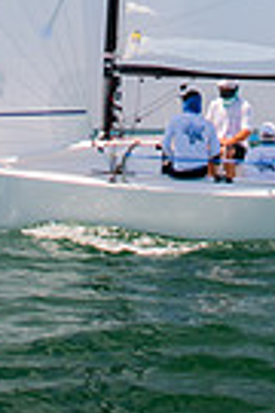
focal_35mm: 160
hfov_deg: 8.6
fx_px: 1833
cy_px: -257
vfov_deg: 12.1
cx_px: 192
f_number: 4.5
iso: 100
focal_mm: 32
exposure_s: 1/320
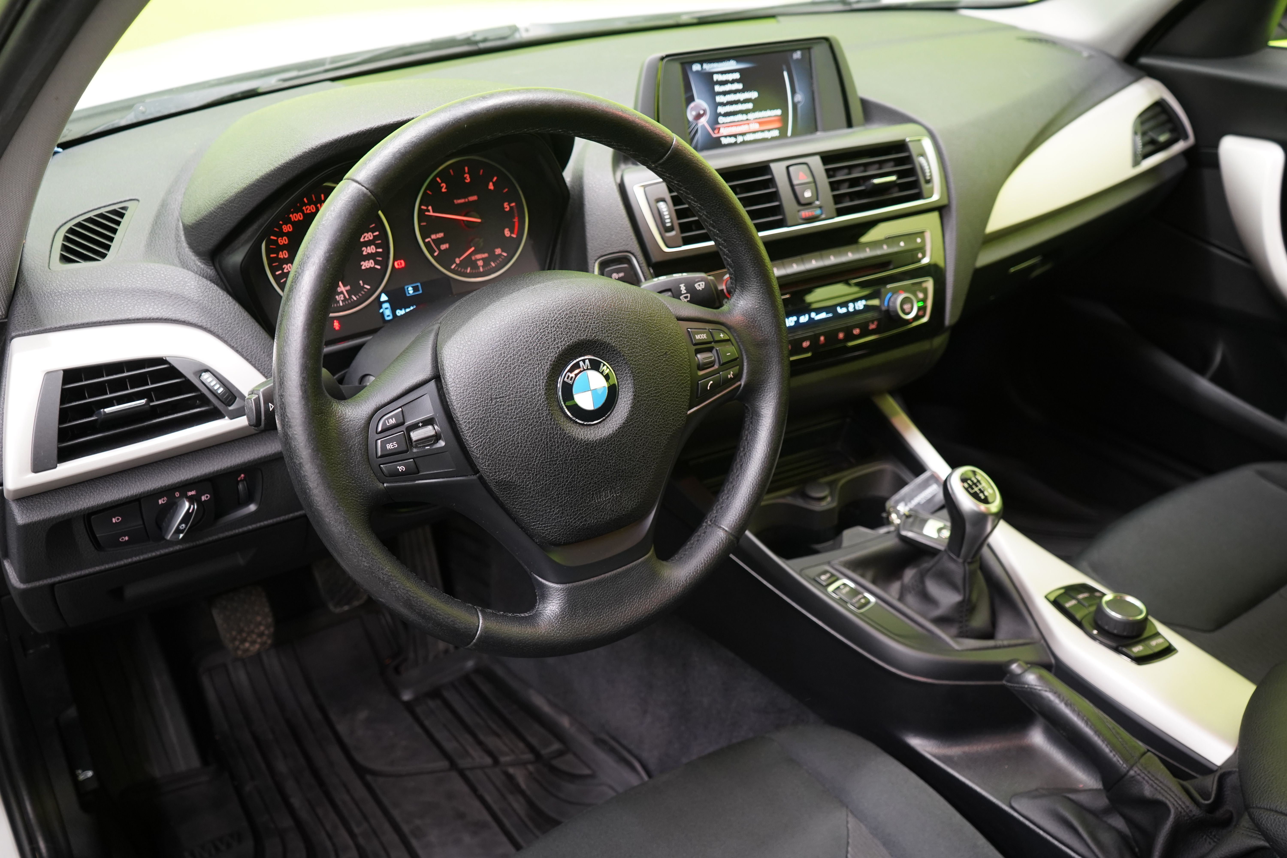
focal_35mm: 30
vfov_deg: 43.6
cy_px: 429
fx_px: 1072
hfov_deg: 61.9
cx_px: 644
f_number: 5
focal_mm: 30
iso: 1600
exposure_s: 1/15
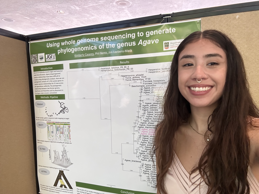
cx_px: 130
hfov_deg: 73.9
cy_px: 97
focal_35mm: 23
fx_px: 172
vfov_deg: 58.9
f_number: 1.9
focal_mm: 2.69
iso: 125
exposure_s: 1/60
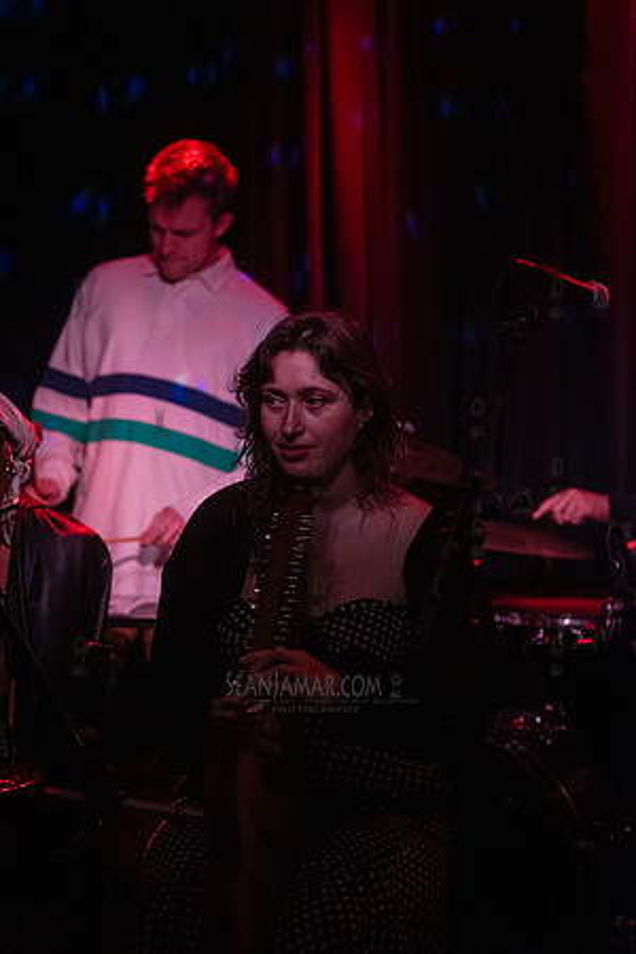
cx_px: 318
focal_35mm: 80
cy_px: 477
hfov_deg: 17.1
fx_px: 2120
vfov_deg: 25.4
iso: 8000
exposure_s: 1/320
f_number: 2.8
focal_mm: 80
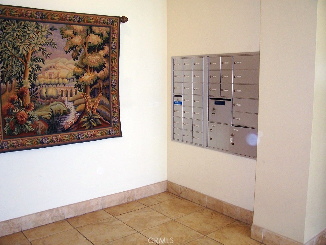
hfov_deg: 54.0
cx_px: 163
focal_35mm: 34
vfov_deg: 41.8
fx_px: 320
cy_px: 122
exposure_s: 1/60
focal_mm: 5.6
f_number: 2.7
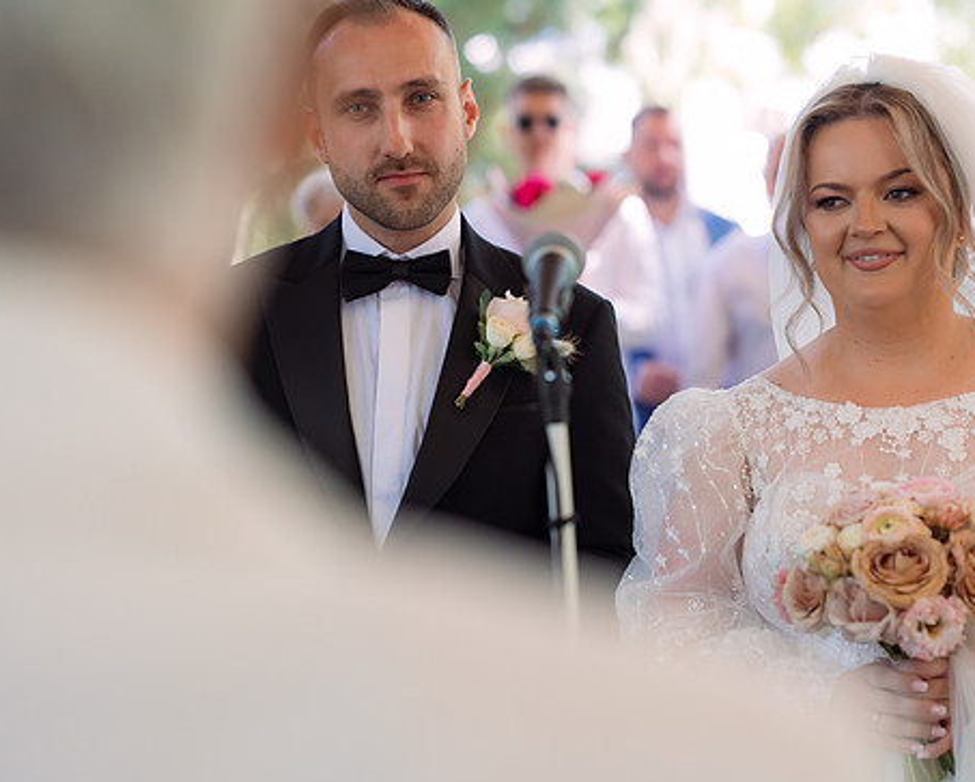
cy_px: 375
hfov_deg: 18.8
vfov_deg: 15.1
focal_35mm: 102
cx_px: 596
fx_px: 2945
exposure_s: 1/400
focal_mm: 85
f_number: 2.8
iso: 1250
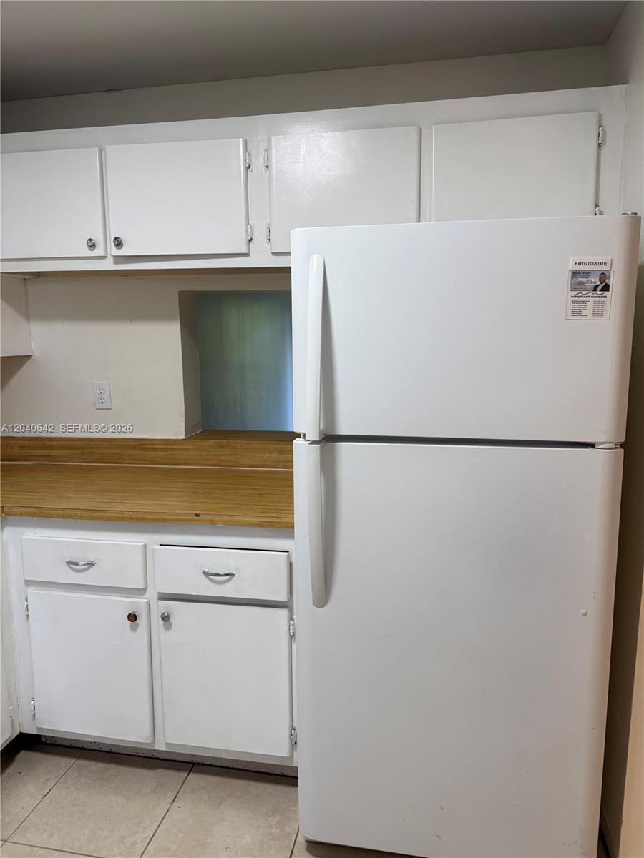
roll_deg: +0.7
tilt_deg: -6.8
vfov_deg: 71.6
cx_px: 322
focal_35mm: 24
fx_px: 595
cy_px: 429
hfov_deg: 56.8
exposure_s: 1/120
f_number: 1.78
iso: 160
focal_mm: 6.76
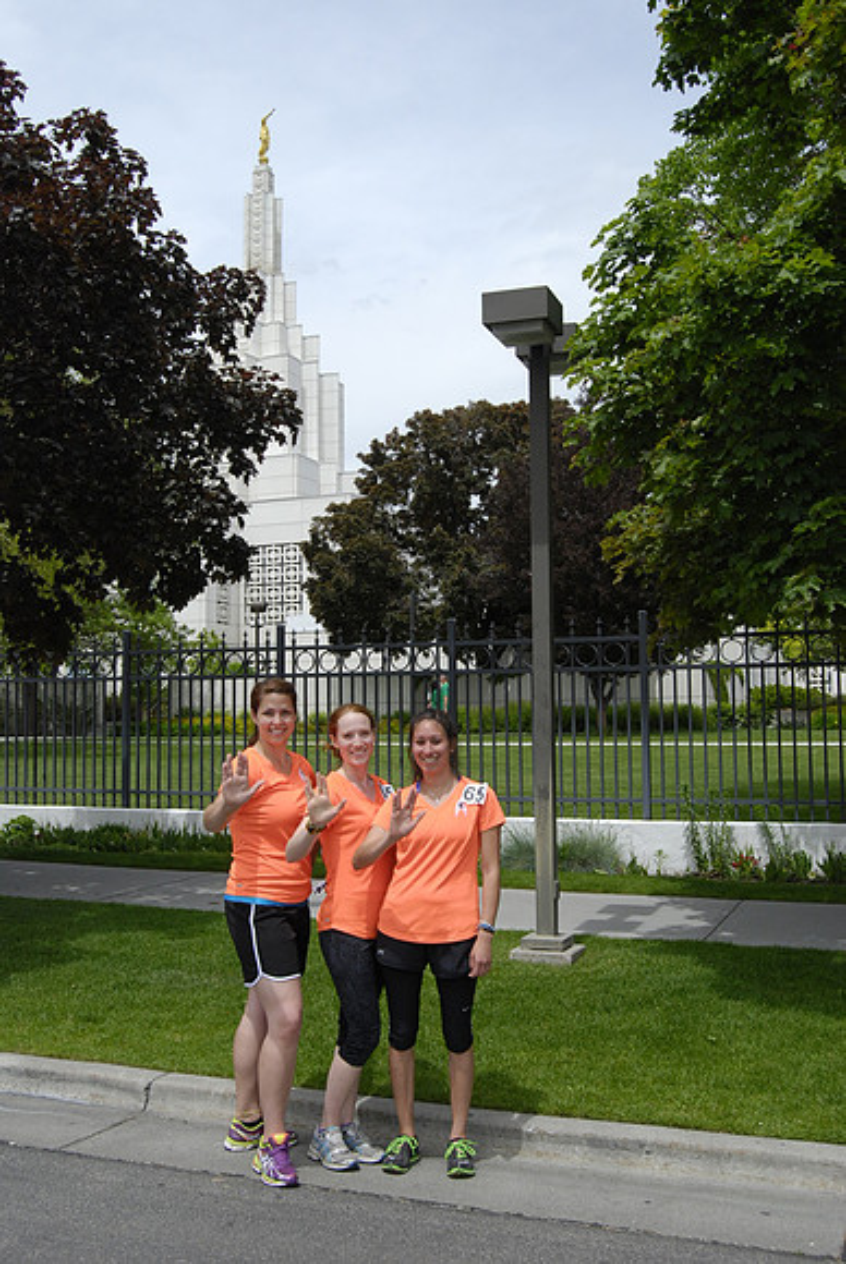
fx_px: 1266
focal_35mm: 36
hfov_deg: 37.0
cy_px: 632
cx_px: 423
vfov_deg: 53.1
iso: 400
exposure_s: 1/640
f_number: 10
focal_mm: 24
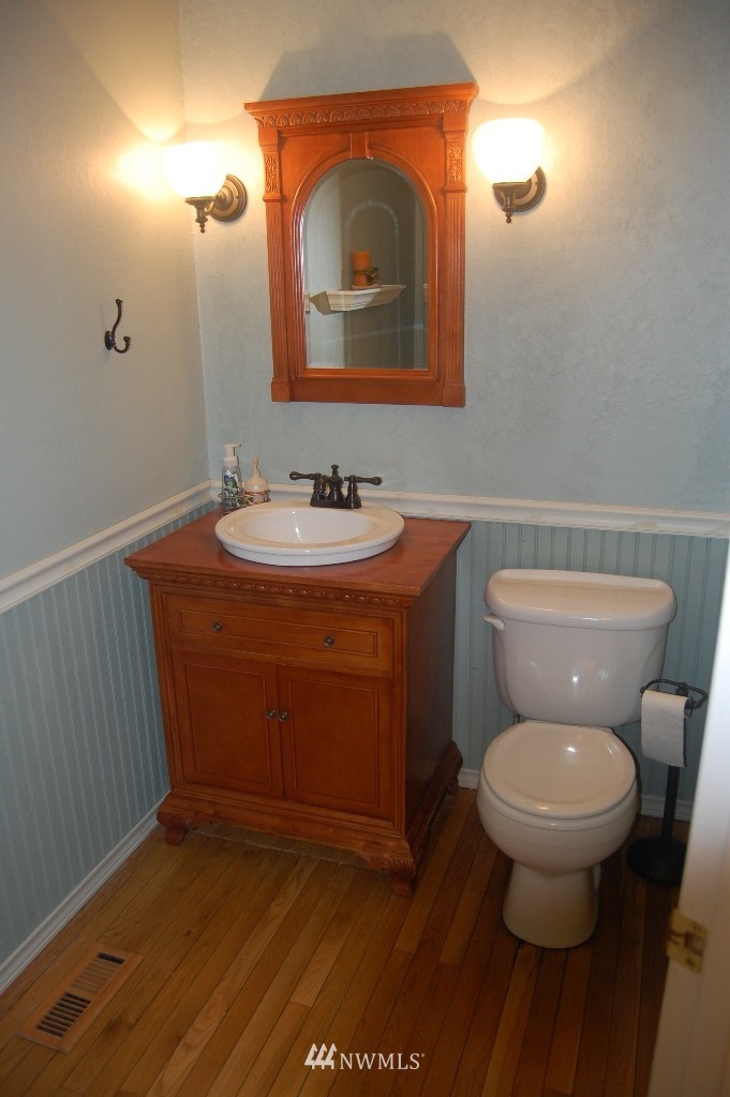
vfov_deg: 67.4
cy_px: 548
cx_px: 365
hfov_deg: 47.9
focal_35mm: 27
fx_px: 823
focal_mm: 18
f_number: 3.5
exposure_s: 1/60
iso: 400
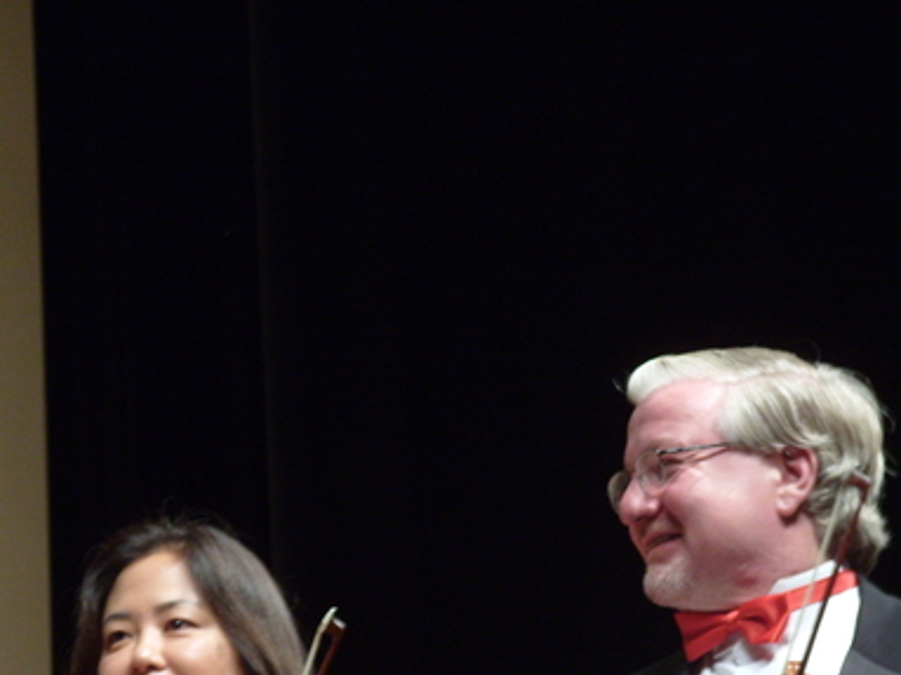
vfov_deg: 6.9
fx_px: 5568
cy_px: 466
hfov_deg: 9.3
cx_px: 470
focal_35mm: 214
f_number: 3.9
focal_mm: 28.5
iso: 200
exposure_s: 1/20
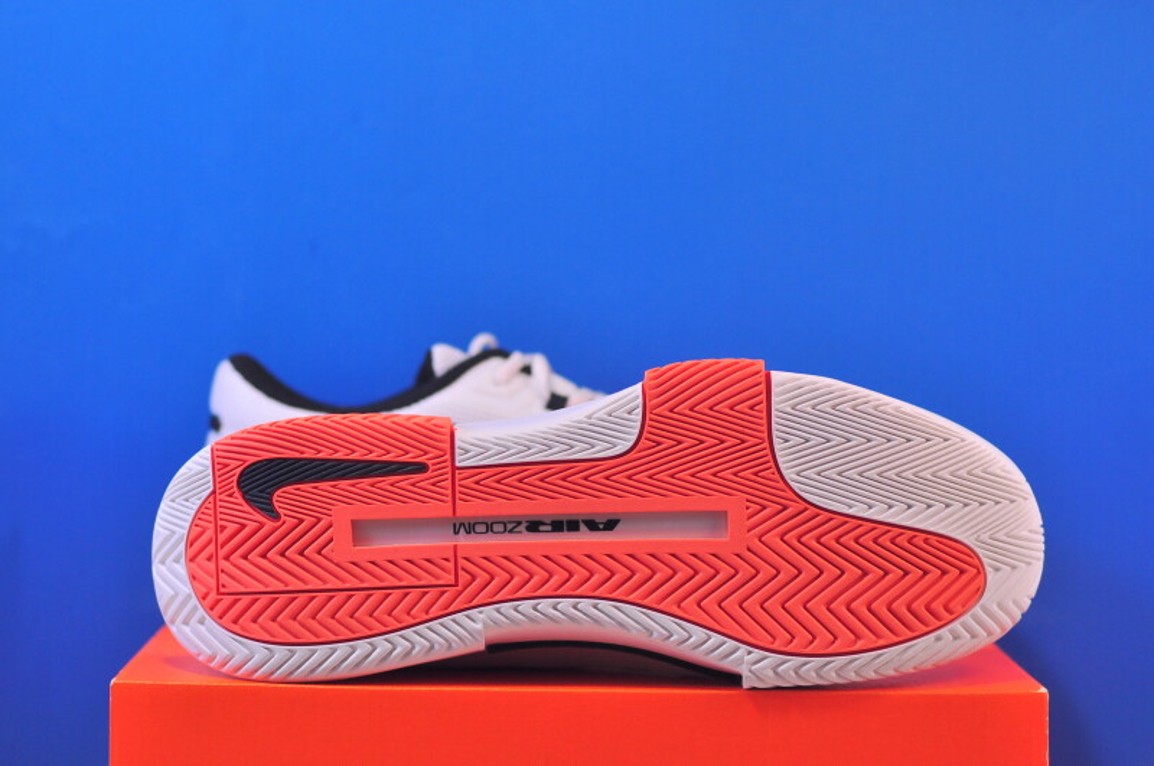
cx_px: 577
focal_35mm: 75
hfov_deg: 27.0
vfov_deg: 18.1
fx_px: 2401
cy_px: 383
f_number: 2.5
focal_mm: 50
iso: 250
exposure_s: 1/320
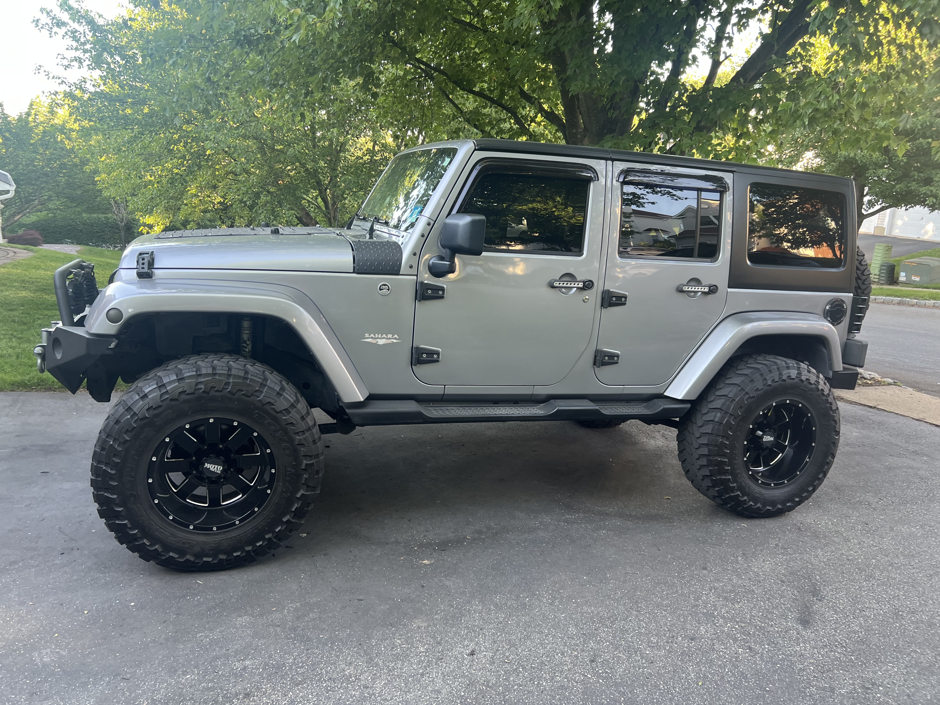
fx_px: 706
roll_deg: -0.5
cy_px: 352
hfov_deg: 67.3
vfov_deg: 53.1
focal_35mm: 26
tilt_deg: -15.0
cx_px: 470
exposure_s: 1/121
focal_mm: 5.7
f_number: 1.5
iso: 80
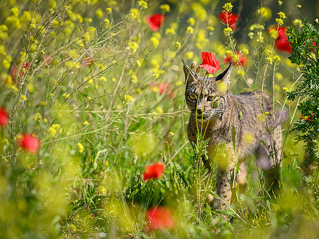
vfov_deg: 2.4
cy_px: 121
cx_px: 251
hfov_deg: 3.2
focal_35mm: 616
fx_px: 5677
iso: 160
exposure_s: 1/2000
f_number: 4
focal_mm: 400
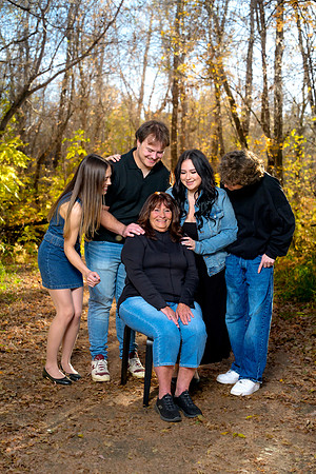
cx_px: 158
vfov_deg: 39.6
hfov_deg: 27.0
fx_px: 658
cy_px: 237
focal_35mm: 50
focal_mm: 50
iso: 640
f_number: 4
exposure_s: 1/160
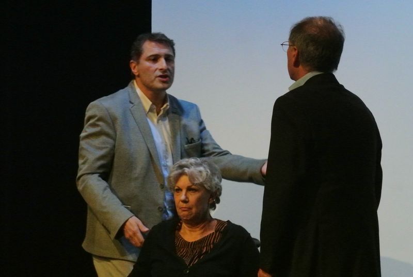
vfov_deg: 6.6
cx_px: 206
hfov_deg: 9.9
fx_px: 2391
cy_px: 138
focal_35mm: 208
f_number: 11
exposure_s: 1/100
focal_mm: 77.1
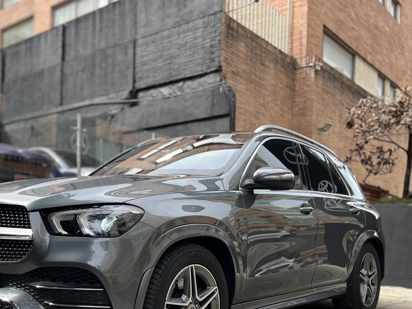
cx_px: 143
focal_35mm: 41
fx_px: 488
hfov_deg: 45.2
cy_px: 238
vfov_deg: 34.3
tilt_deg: -0.3
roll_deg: -1.2
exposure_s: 1/804
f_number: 1.6
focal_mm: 5.1
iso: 50
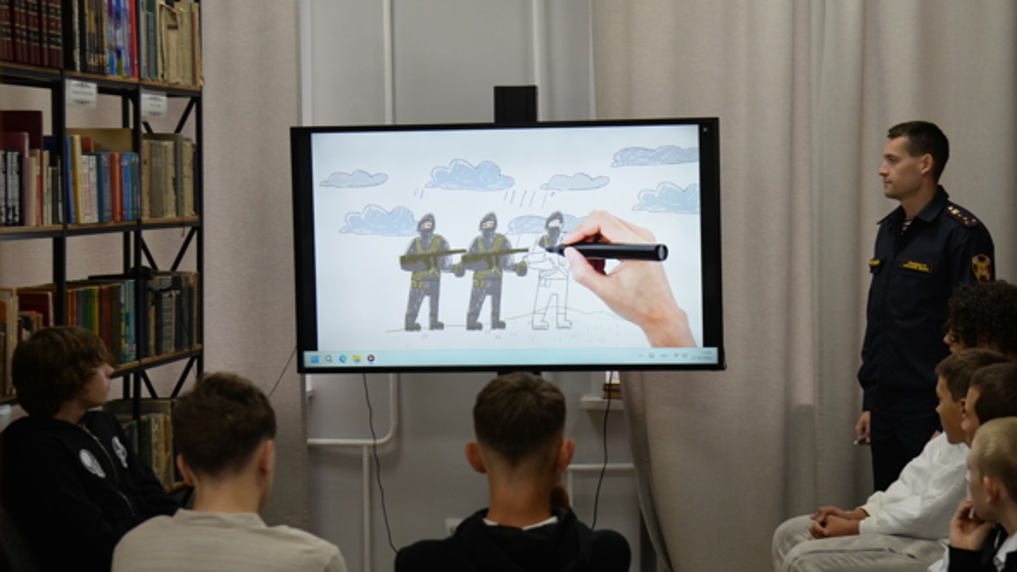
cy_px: 202
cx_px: 642
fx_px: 1725
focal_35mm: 64
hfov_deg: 32.7
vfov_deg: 18.8
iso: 400
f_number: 4
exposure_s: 1/60
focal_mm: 48
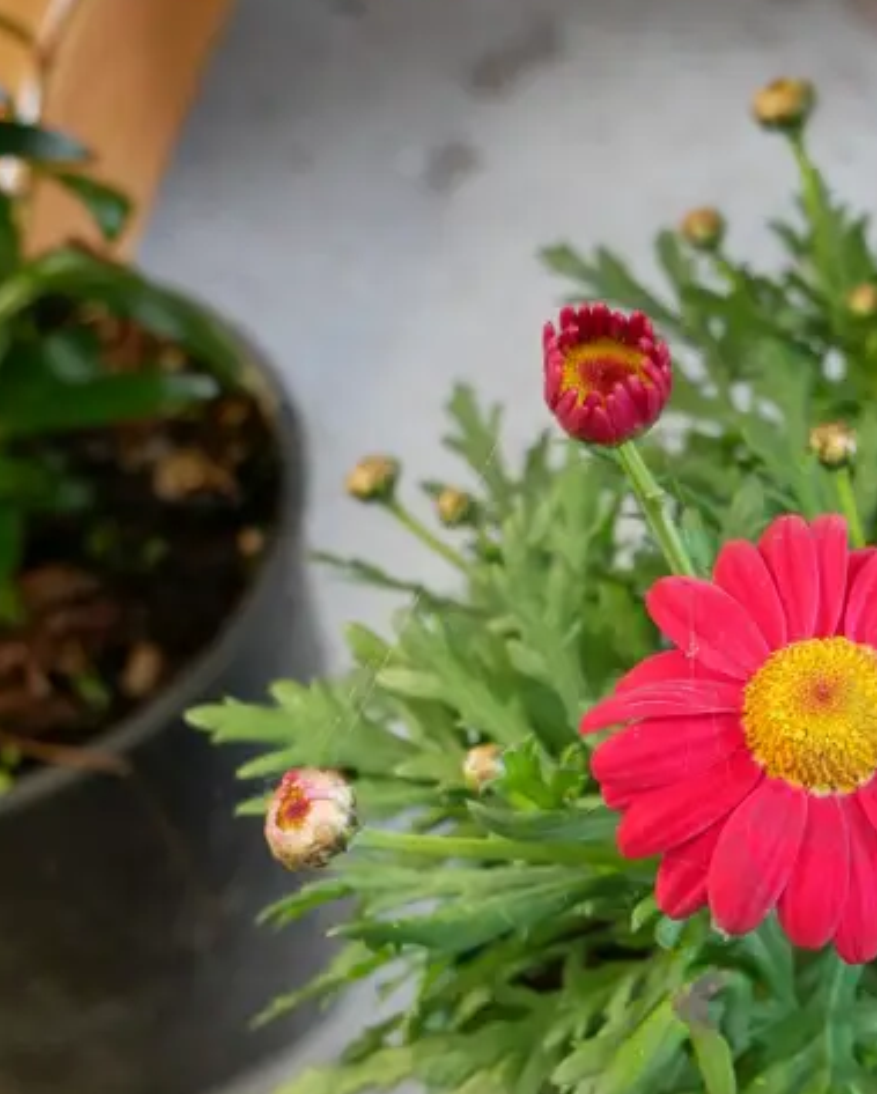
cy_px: 742
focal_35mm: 76
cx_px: 875
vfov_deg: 24.9
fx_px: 2463
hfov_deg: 19.6
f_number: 3.9
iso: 2000
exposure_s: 1/60
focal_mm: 18
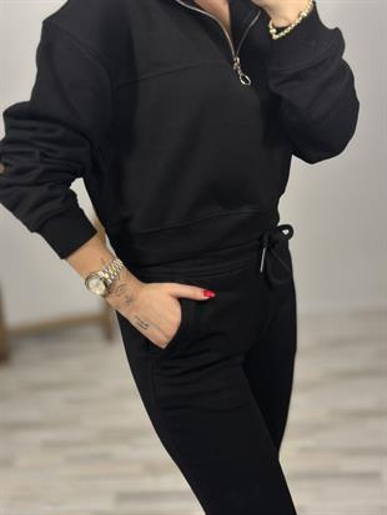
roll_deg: +5.9
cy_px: 258
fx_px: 715
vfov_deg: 39.6
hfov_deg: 30.3
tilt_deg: -37.1
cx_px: 194
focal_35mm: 48
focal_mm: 6.86
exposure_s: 1/100
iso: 80
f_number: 1.78
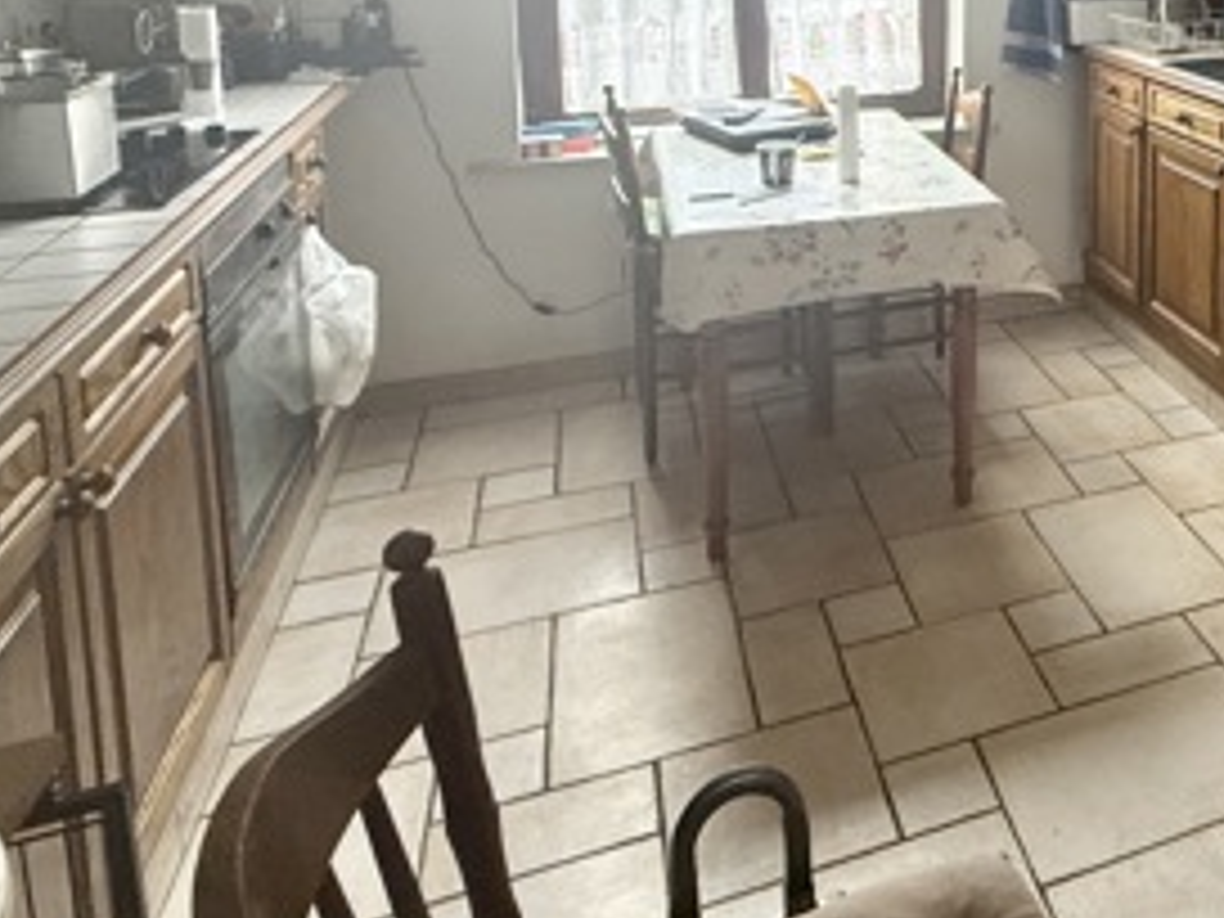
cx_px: 1138
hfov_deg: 48.5
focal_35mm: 33
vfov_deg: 38.8
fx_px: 1167
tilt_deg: -6.8
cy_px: 32
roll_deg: -0.6
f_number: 2.2
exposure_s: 1/50
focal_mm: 2.22
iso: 400
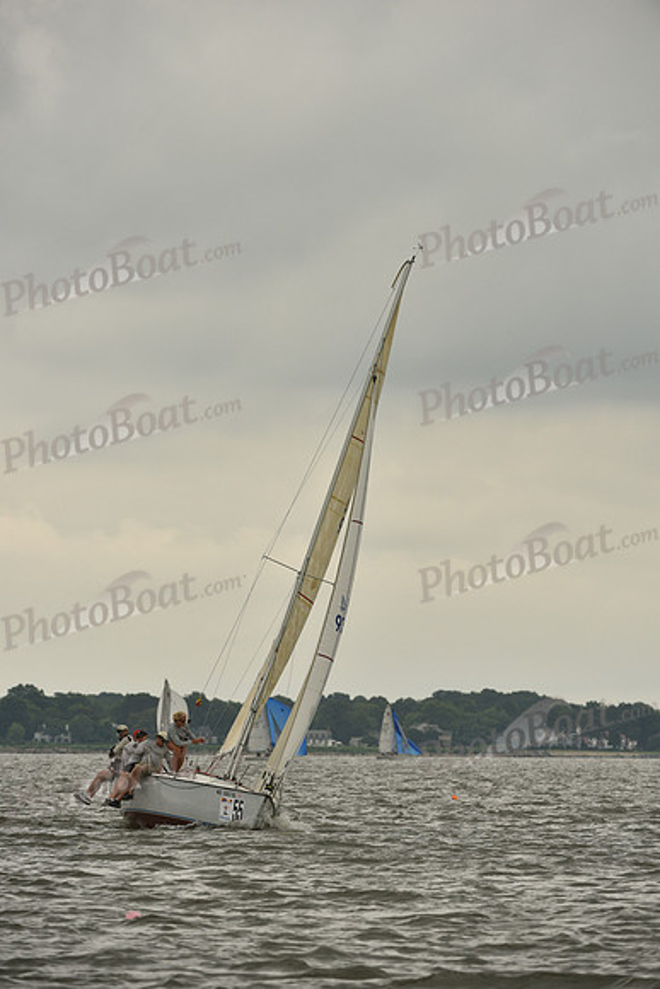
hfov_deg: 5.1
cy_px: 494
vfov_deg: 7.6
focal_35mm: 270
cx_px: 330
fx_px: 7420
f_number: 7.1
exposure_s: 1/1250
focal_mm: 270
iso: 400
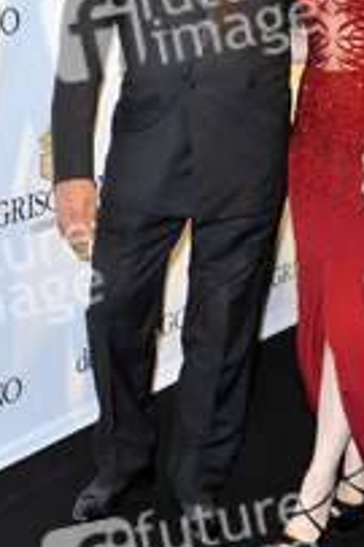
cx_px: 260
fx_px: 1139
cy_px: 154
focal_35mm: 75
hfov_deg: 18.1
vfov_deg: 26.7
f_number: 5.6
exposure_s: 1/160
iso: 500
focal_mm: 38
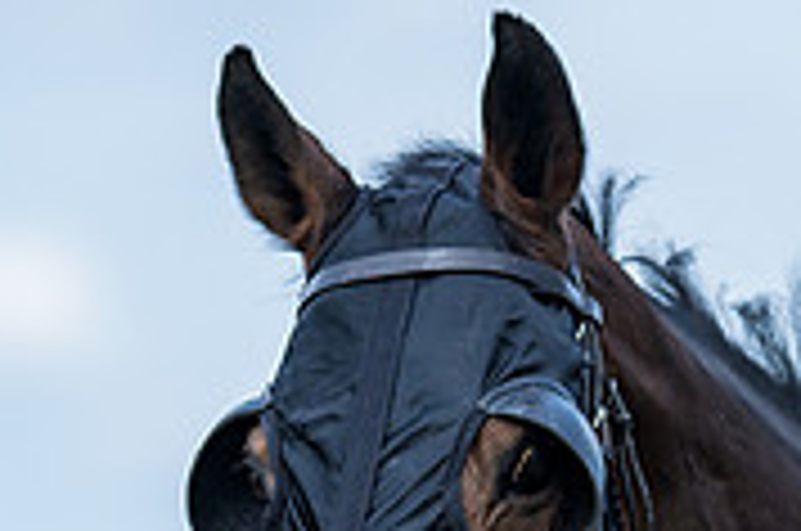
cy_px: 606
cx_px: 798
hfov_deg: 3.8
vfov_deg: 2.5
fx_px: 12193
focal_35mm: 549
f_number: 2.2
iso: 50
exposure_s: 1/1600
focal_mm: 135
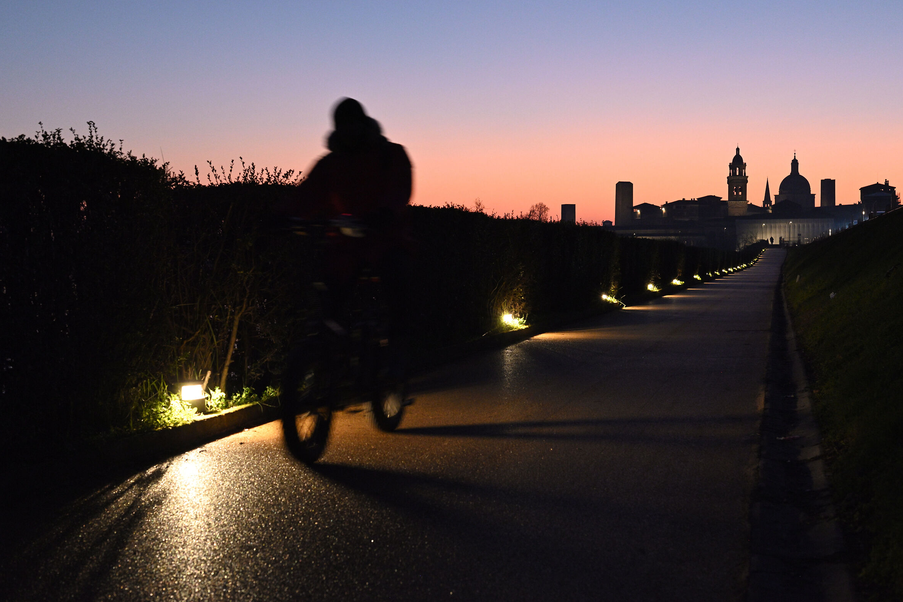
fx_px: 1279
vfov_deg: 26.5
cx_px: 453
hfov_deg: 38.9
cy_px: 299
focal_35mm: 51
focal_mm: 50
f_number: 7.1
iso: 4000
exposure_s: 1/30
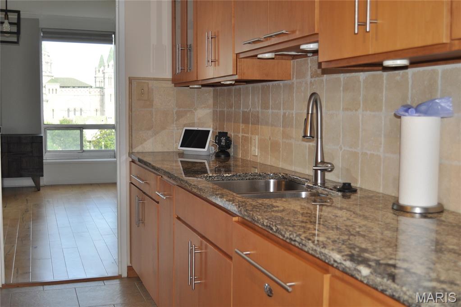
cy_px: 154
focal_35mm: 44
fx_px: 556
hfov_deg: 45.0
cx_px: 230
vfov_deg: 30.8
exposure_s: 1/125
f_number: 4.5
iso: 400
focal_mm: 29
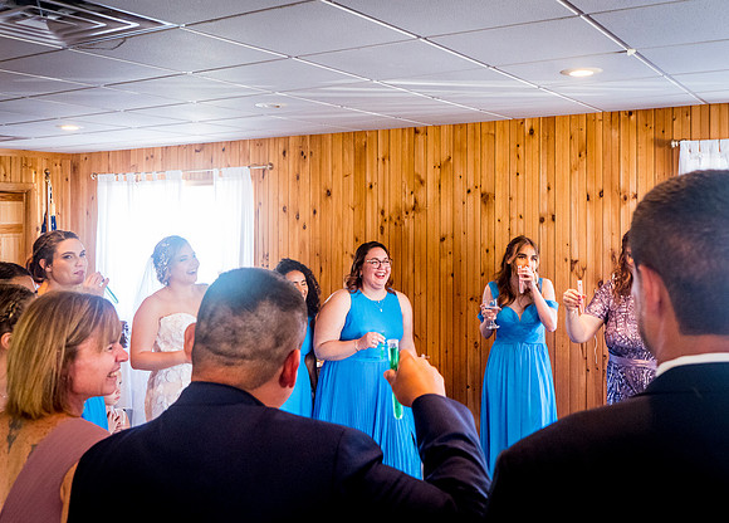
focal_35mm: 36
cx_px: 396
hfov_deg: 51.9
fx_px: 748
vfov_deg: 38.4
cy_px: 213
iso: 4000
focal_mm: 29
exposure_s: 1/80
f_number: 5.6
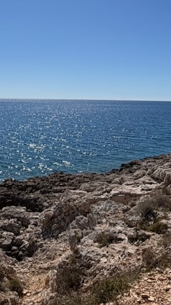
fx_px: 339
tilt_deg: +3.6
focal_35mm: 42
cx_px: 103
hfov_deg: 28.2
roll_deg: -1.1
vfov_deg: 47.0
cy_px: 84
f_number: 2.2
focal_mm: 2.22
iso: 25
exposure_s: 1/1698
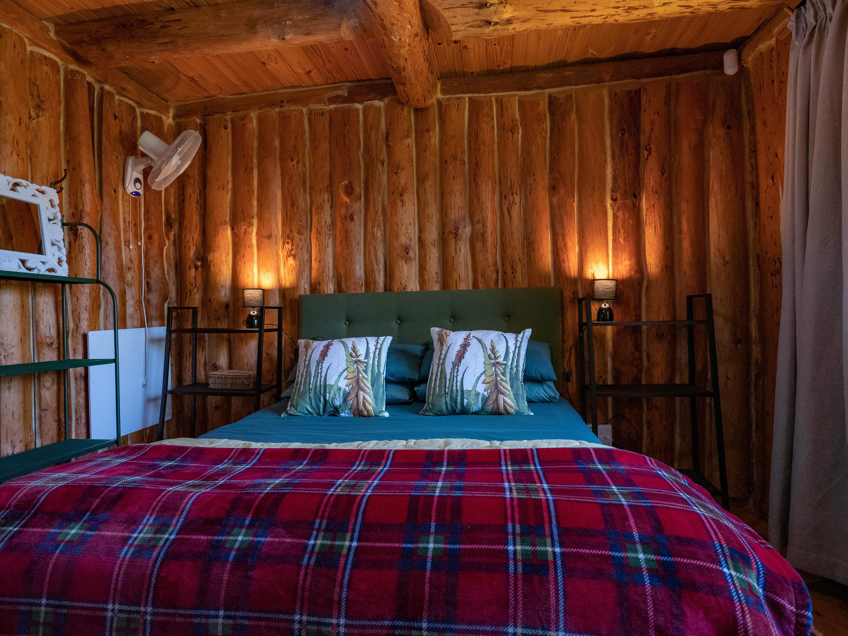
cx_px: 424
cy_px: 318
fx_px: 441
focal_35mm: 18
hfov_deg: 87.7
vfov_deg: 71.6
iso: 1600
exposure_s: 1/60
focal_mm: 9
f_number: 5
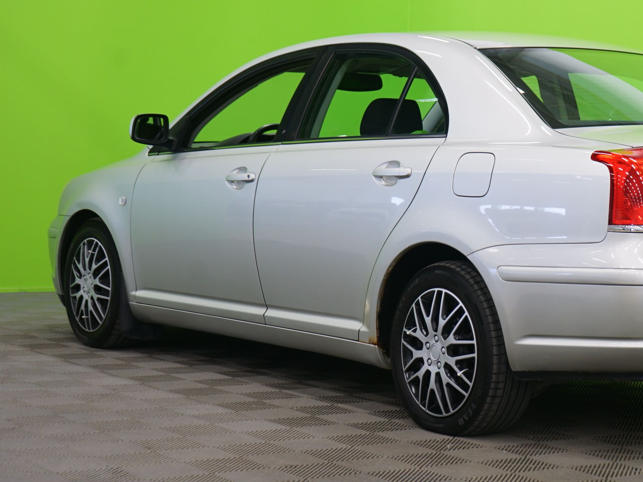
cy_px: 167
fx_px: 1597
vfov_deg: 17.1
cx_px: 504
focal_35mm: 86
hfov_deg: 22.5
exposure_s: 1/8
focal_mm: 51
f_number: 4.5
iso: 400
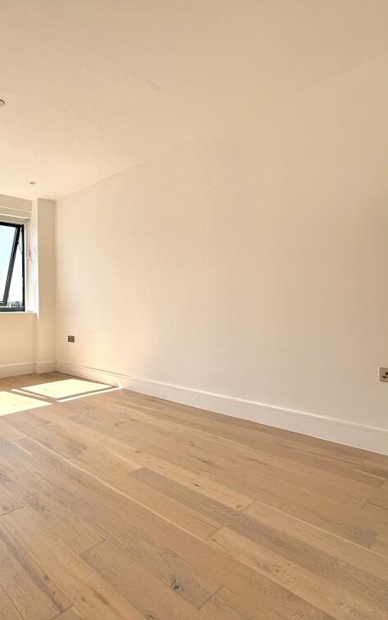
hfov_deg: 54.1
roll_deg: +0.2
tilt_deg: +0.0
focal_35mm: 20
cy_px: 309
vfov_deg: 85.1
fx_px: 338
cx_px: 60
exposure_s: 1/955
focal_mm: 2.22
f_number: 2.2
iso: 64
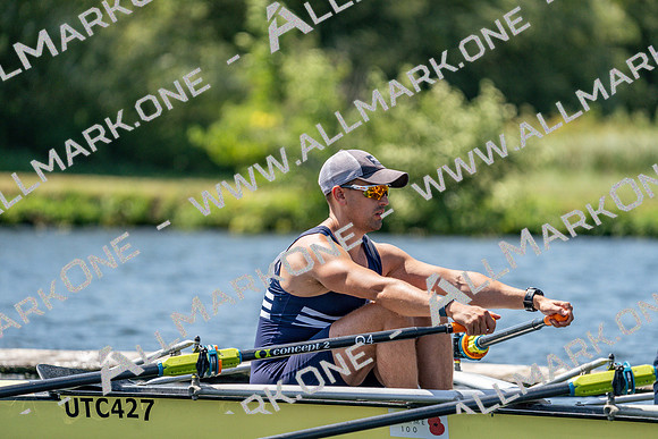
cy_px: 220
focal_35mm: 391
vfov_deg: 3.5
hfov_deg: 5.3
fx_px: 7148
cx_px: 329
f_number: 6.3
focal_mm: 391
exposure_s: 1/2000
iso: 400
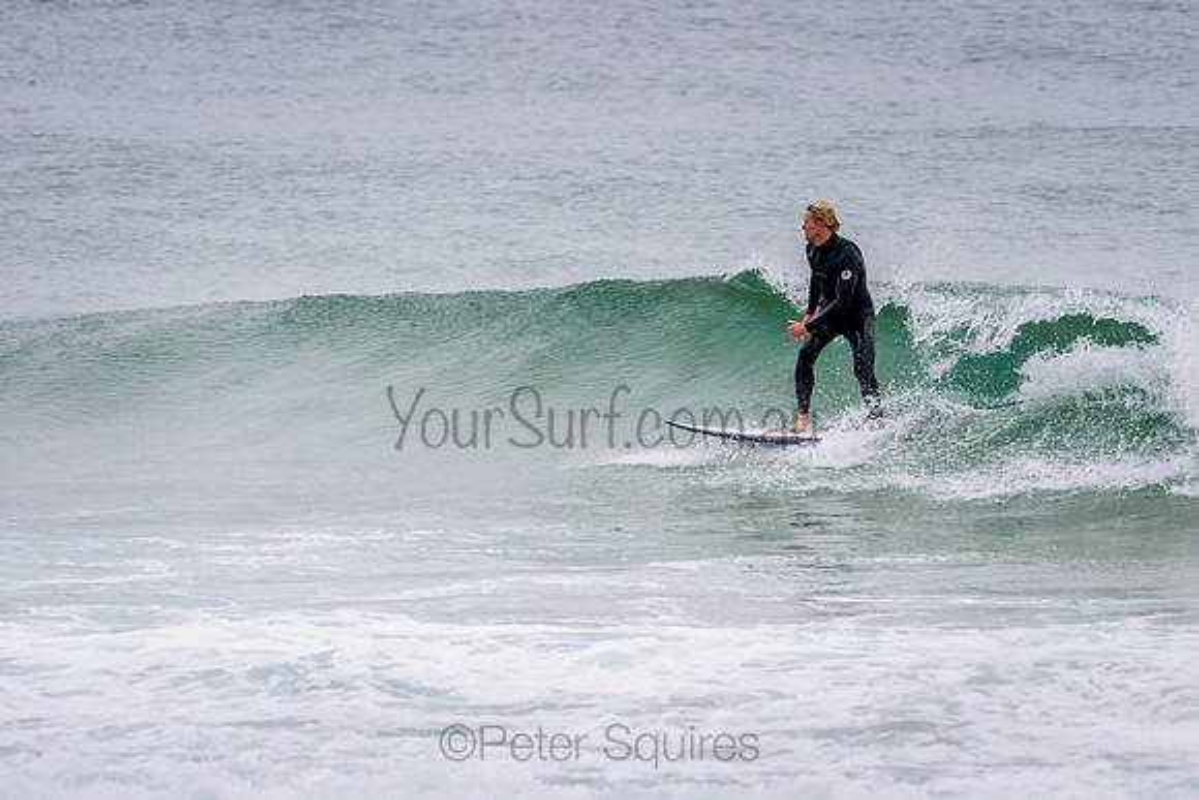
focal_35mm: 613
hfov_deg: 3.4
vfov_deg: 2.2
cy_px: 379
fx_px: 20431
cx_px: 726
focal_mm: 500
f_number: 5.6
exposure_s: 1/1000
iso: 640
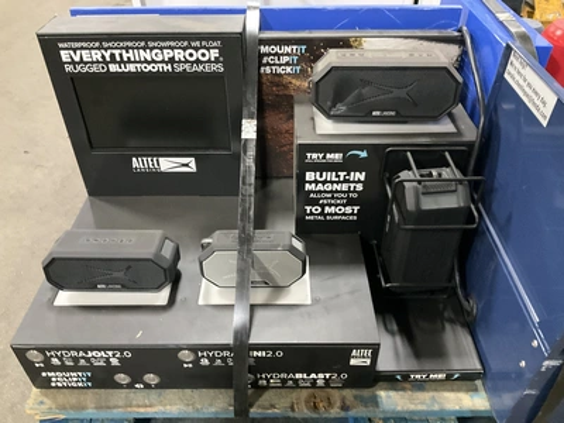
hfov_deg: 61.7
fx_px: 472
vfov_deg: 48.2
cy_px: 212
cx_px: 282
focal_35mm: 29
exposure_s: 1/30
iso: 500
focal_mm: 3
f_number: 1.8
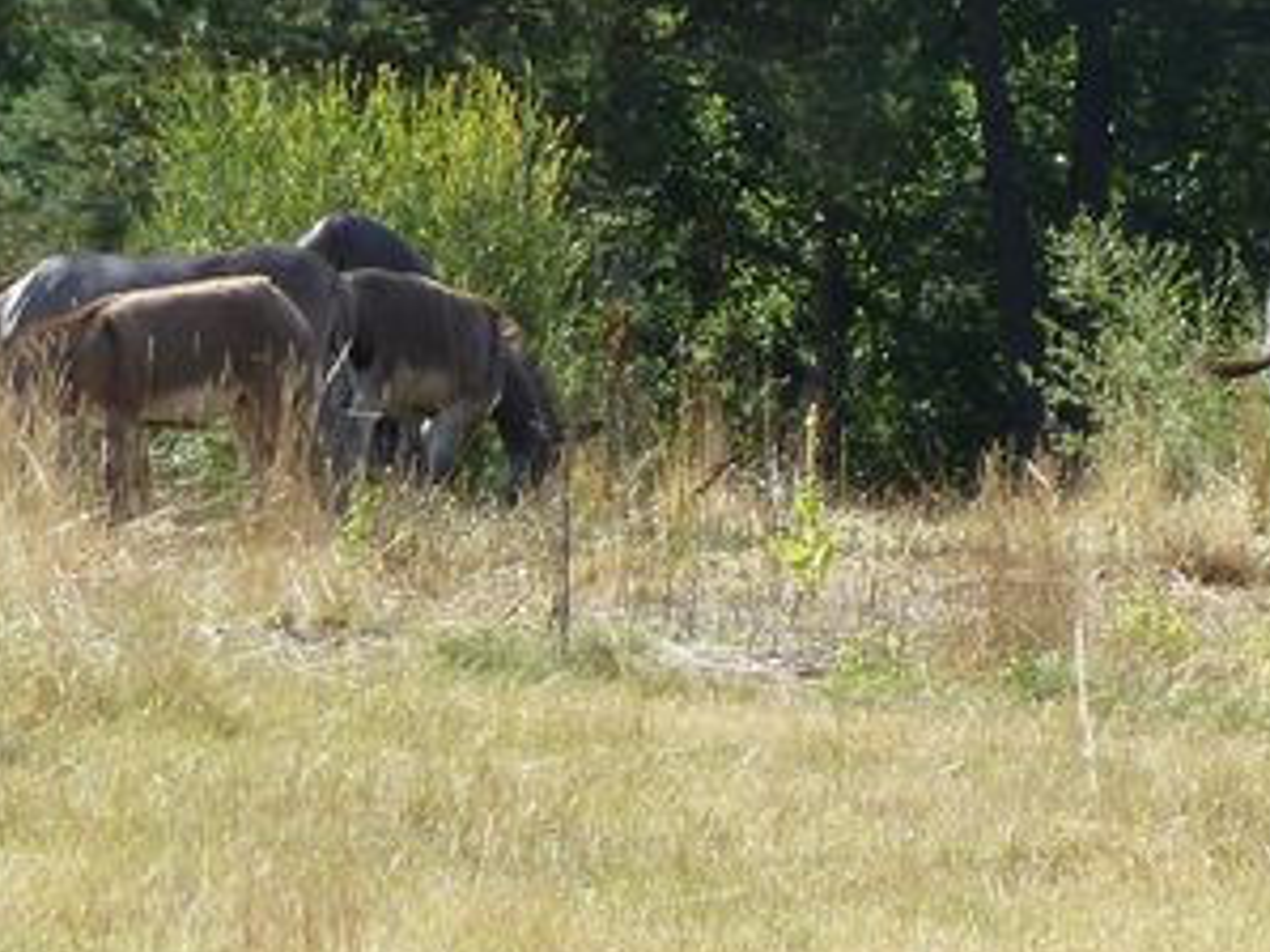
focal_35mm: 745
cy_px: 212
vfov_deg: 2.0
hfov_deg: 2.7
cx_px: 794
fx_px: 27322
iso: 80
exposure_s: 1/160
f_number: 4.8
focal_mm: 45.7
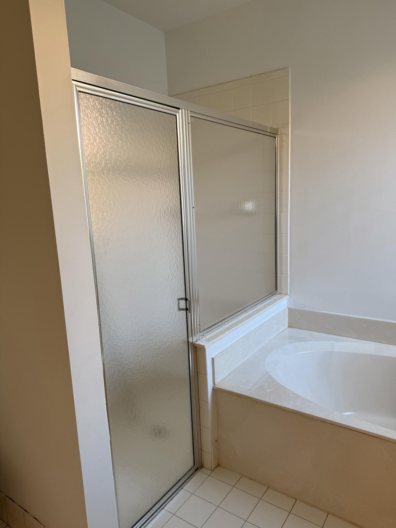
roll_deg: +2.4
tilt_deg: -8.3
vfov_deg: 71.6
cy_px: 264
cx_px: 198
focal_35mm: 24
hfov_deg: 56.8
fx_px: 366
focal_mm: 6.76
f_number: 1.78
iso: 125
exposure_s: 1/120
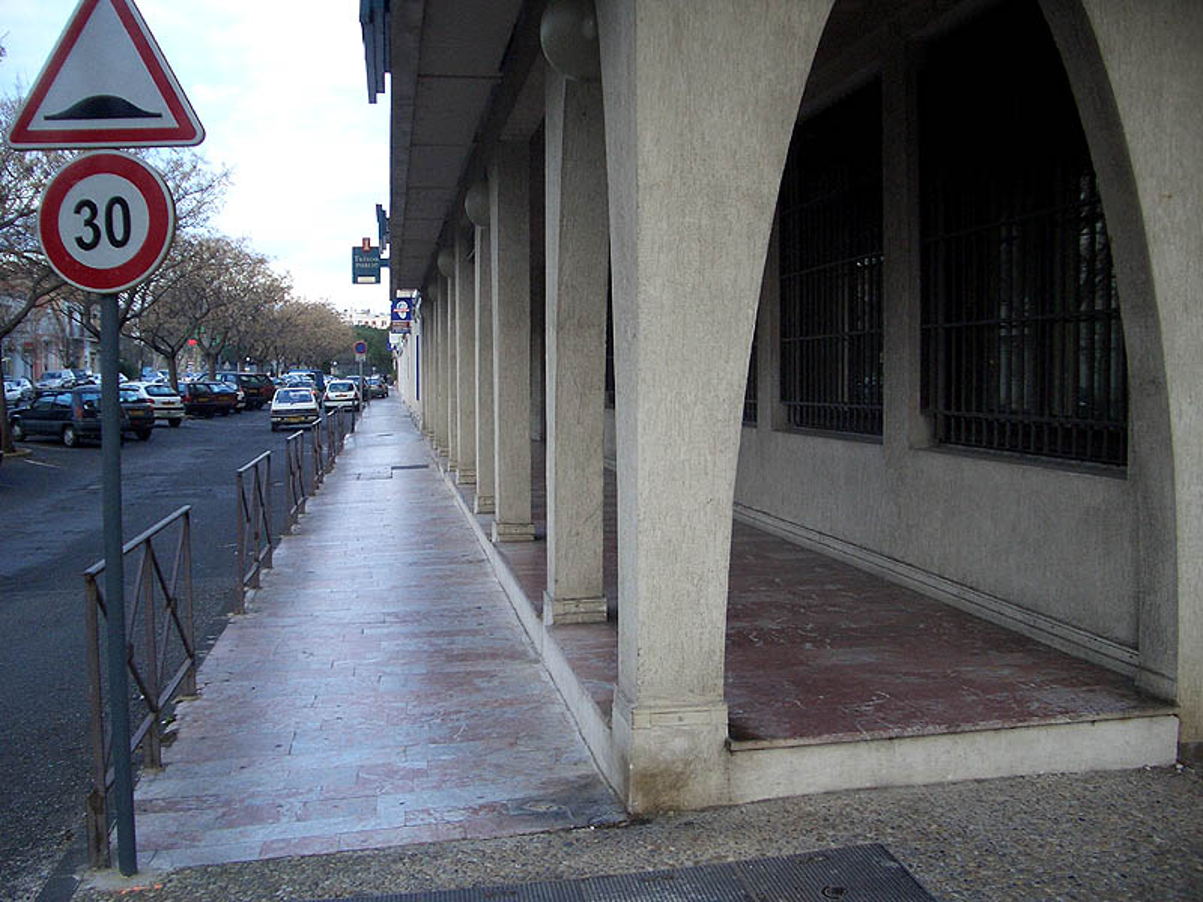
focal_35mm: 35
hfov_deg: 52.6
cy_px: 451
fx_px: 1216
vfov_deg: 40.7
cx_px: 602
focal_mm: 5.8
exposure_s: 1/125
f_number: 2.6
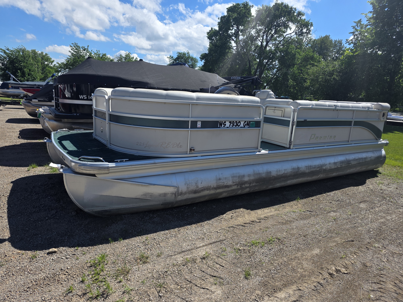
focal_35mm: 23
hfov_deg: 73.9
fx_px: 268
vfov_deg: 58.9
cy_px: 151
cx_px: 202
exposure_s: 1/6150
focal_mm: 6.3
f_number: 1.7
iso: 80
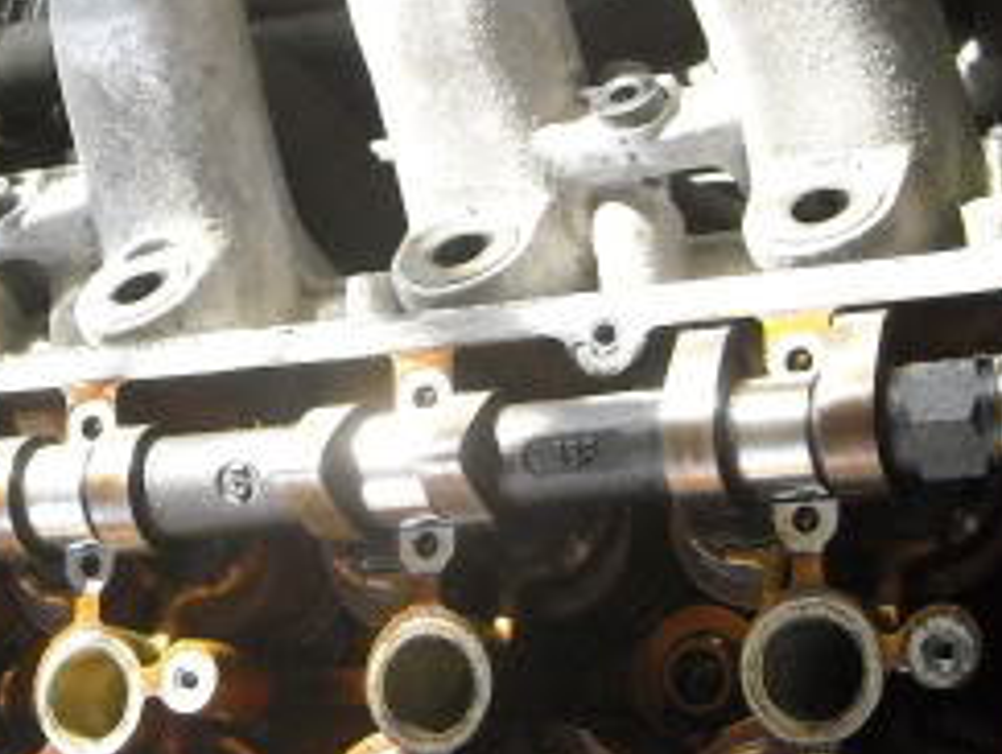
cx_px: 202
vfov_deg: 16.0
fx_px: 2667
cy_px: 144
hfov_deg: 21.0
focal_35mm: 92
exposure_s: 1/184
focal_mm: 5.7
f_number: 2.8
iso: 336
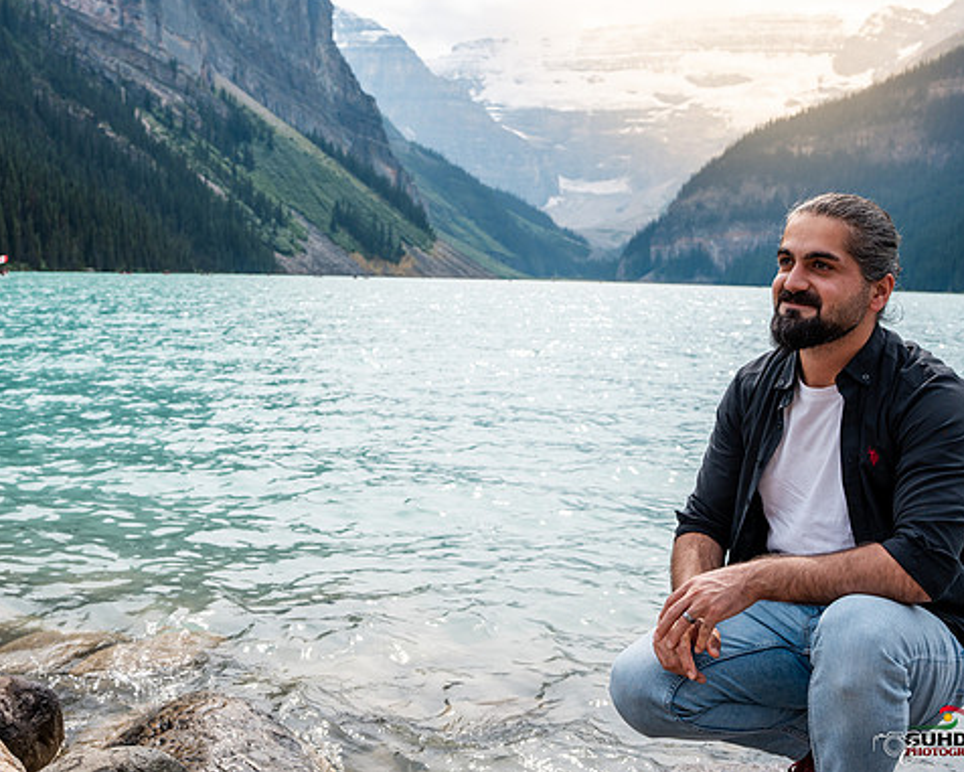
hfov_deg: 45.7
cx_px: 425
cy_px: 384
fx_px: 1141
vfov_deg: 37.3
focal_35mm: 40
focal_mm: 35
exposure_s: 1/640
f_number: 6.3
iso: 200
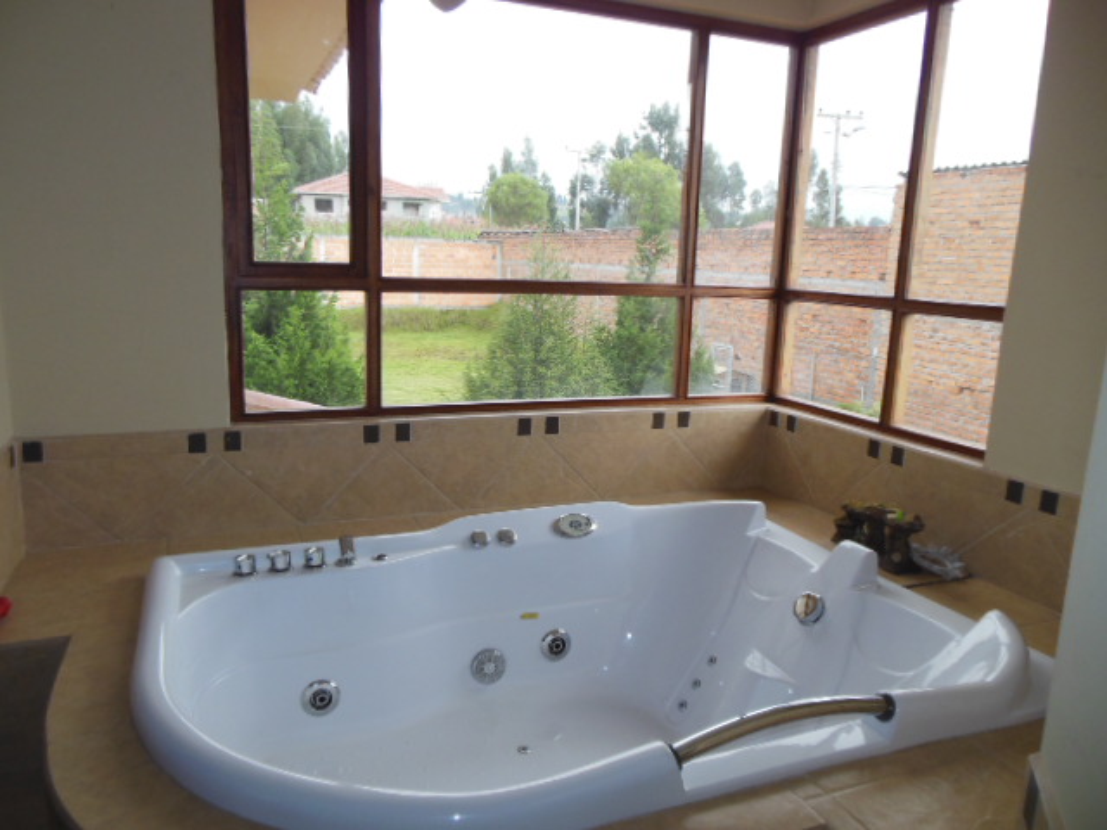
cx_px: 554
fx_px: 799
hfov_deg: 69.4
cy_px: 415
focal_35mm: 25
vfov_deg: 54.9
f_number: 3.2
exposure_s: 1/30
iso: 200
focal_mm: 4.5
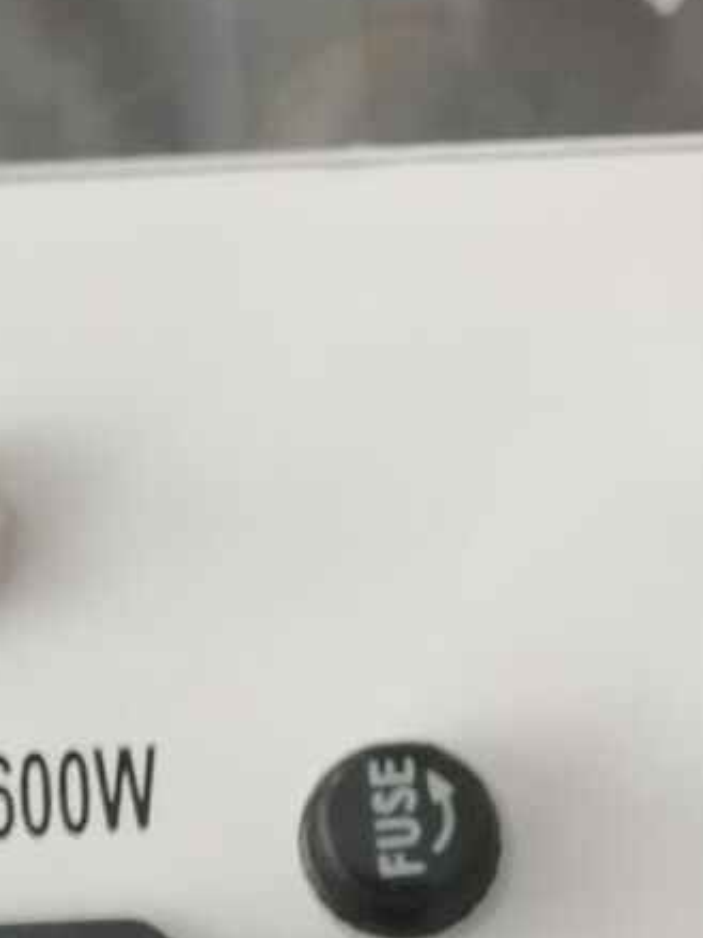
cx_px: 470
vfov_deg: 23.9
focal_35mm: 79
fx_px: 2140
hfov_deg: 18.6
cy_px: 879
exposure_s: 1/16.7
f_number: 1.8
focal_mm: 3.95
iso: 800
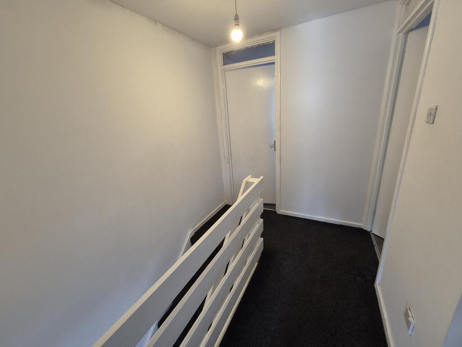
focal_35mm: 13
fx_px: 174
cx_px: 231
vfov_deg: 89.9
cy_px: 174
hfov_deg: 106.2
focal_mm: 2.2
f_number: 2.2
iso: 160
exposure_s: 1/50
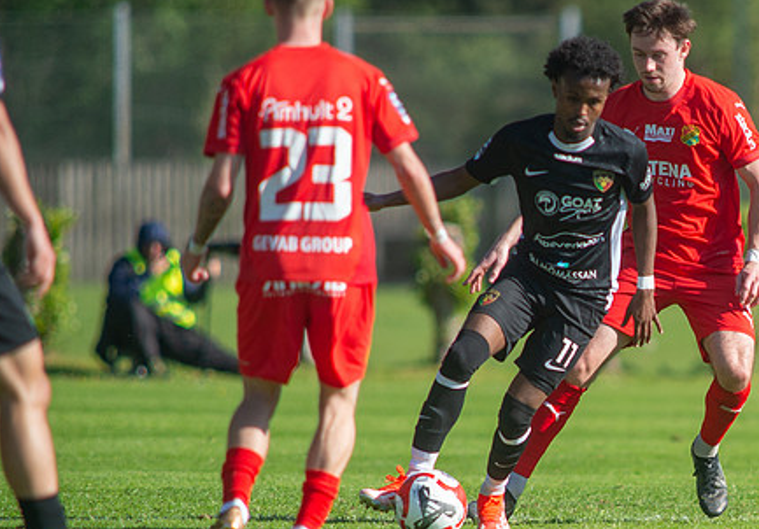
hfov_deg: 2.4
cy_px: 366
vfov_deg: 1.7
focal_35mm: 859
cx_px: 687
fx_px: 18371
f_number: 4
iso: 280
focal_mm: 420
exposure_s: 1/1600
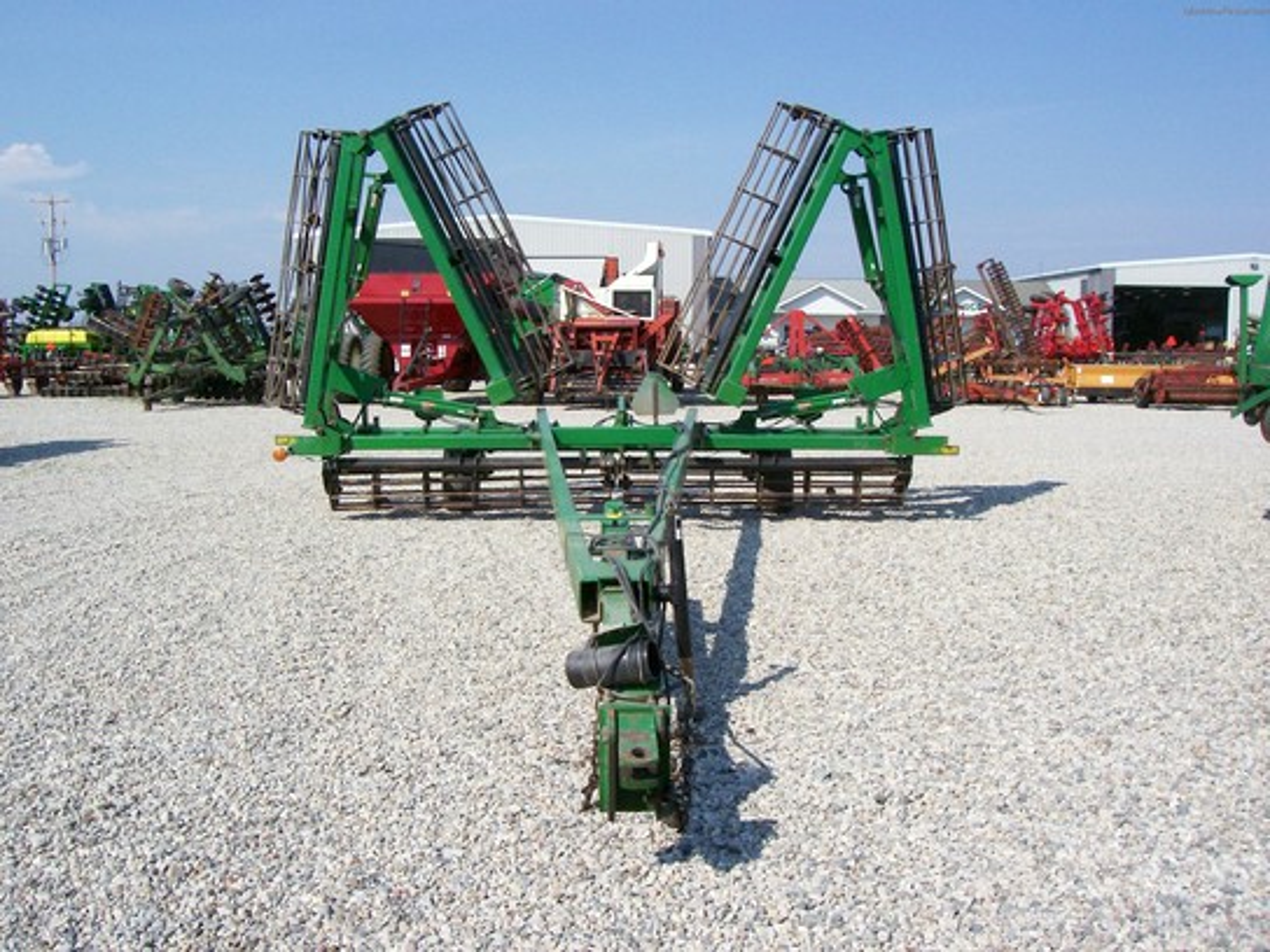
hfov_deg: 54.0
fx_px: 1247
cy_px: 476
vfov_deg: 41.8
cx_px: 635
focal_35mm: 34
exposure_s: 1/885
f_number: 5.1
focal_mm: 5.6
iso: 80
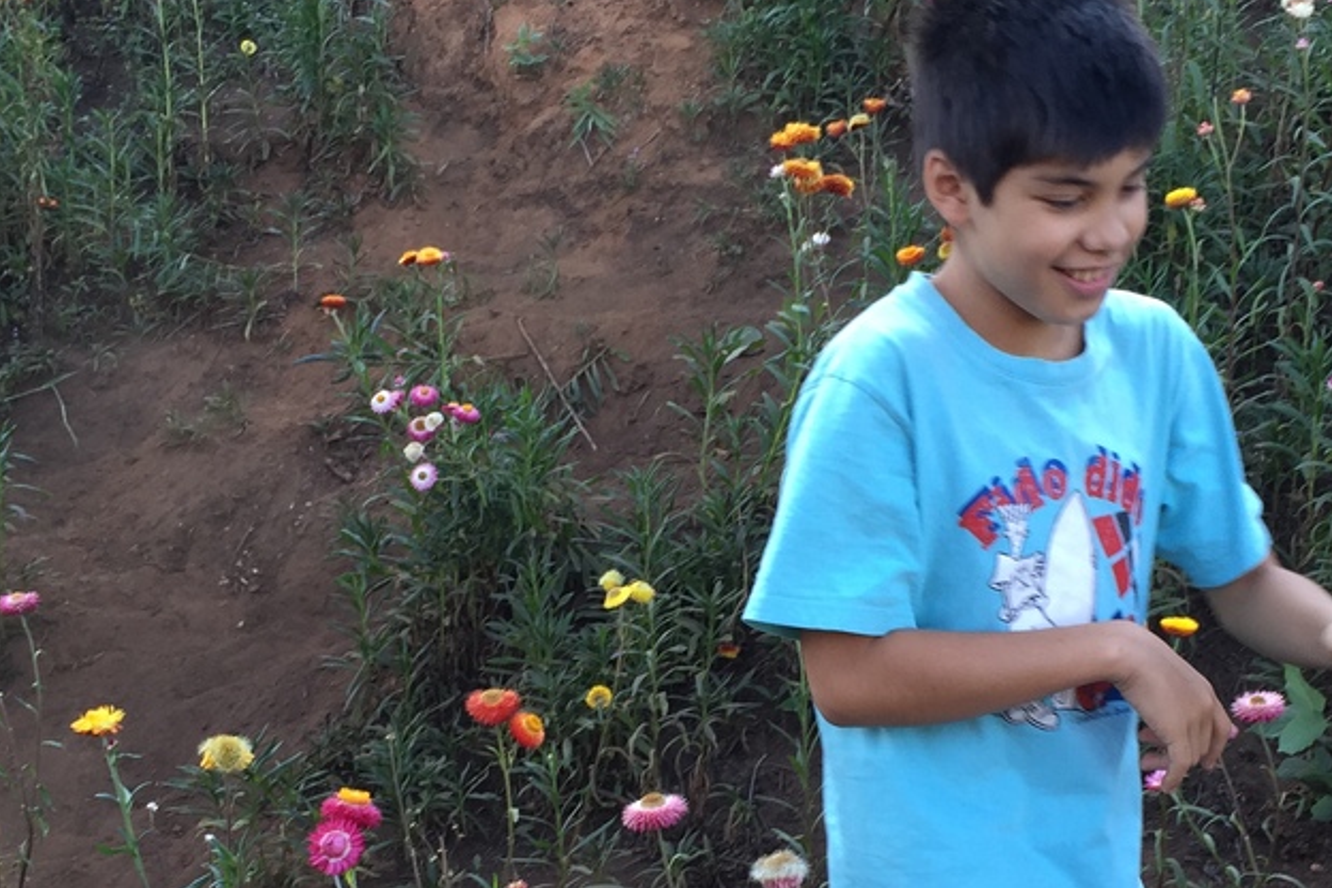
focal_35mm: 58
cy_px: 726
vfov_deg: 23.0
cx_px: 754
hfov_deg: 34.4
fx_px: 2146
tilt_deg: -13.0
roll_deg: -3.0
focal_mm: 4.15
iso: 32
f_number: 2.2
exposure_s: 1/120
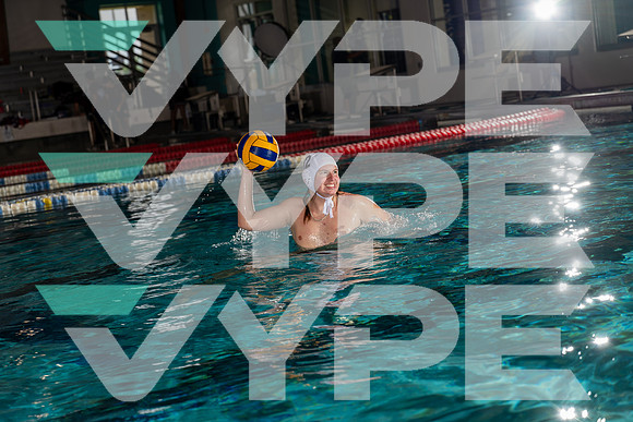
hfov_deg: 28.8
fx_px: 1231
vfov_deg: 19.5
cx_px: 316
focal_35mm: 70
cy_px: 211
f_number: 4
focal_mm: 70
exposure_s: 1/250
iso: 100
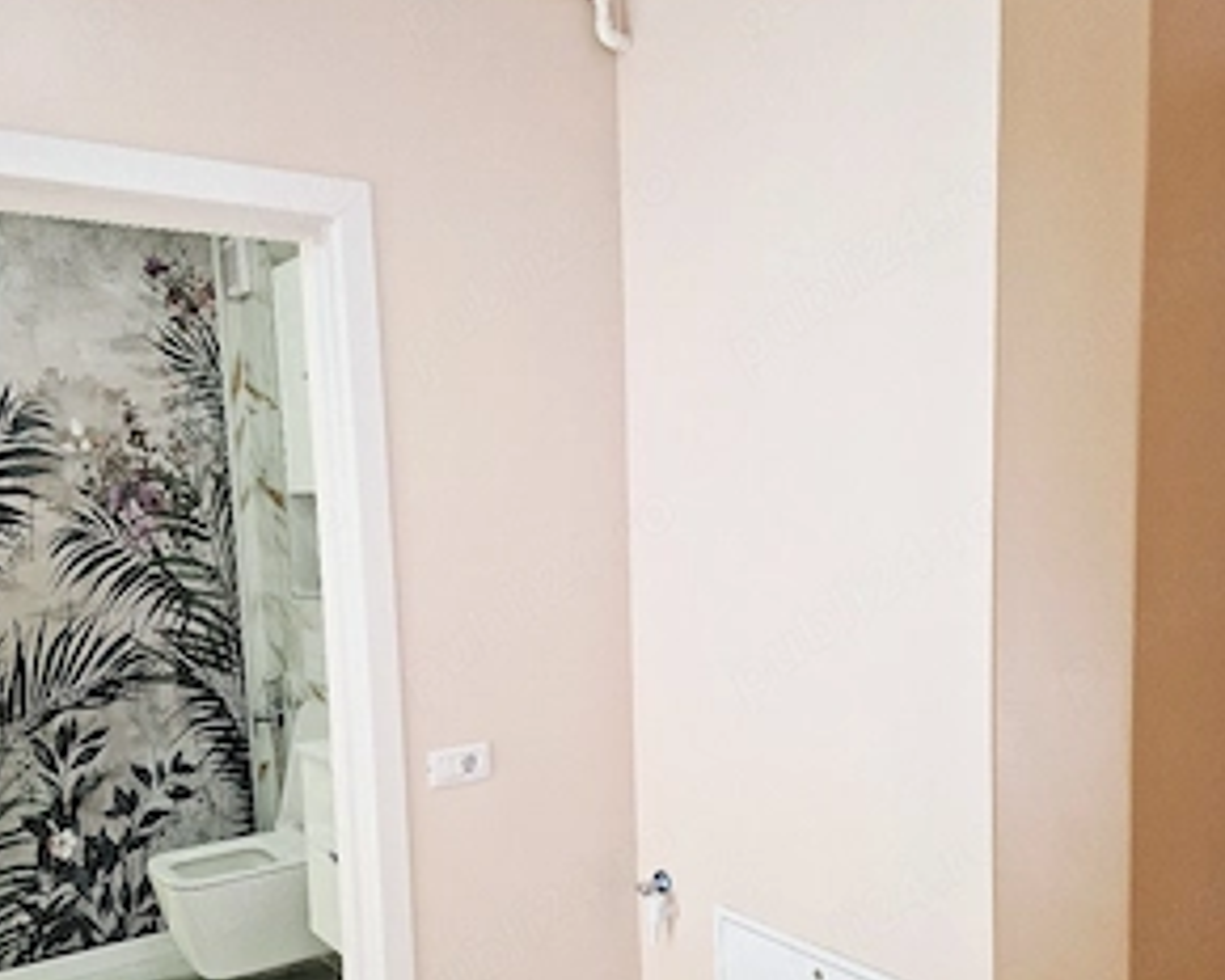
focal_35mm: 31
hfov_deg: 57.2
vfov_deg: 46.4
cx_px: 621
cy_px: 646
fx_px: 1124
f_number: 1.8
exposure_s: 1/100
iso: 50
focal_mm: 5.4
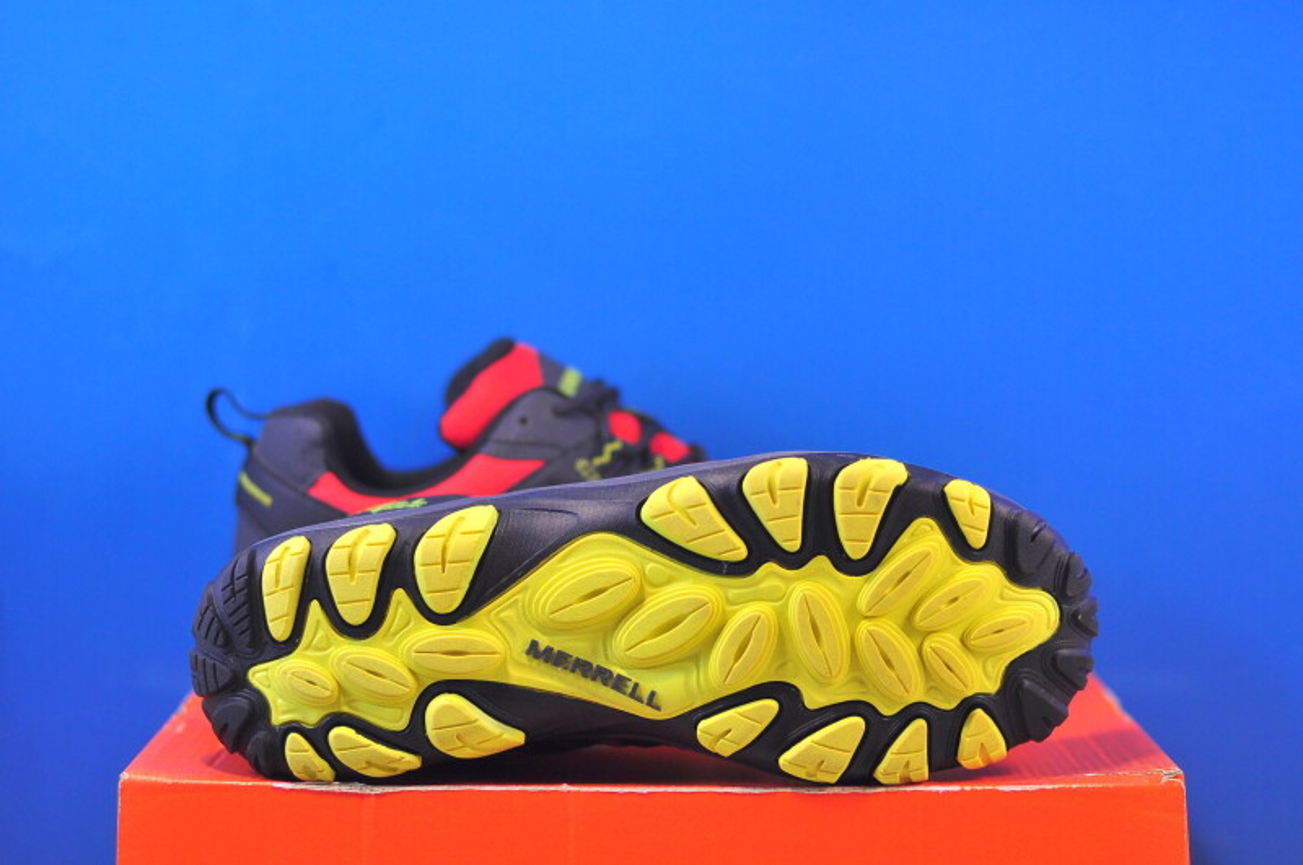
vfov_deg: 18.1
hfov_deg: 27.0
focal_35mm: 75
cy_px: 432
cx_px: 652
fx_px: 2711
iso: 250
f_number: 2.2
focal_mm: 50
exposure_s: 1/320
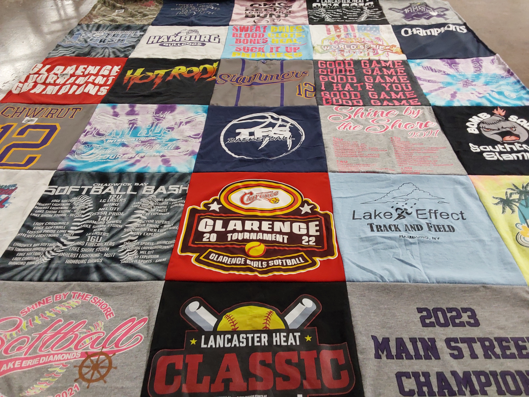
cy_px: 198
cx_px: 264
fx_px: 428
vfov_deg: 49.7
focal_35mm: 28
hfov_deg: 63.4
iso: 125
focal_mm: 2.91
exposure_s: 1/60
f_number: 1.9
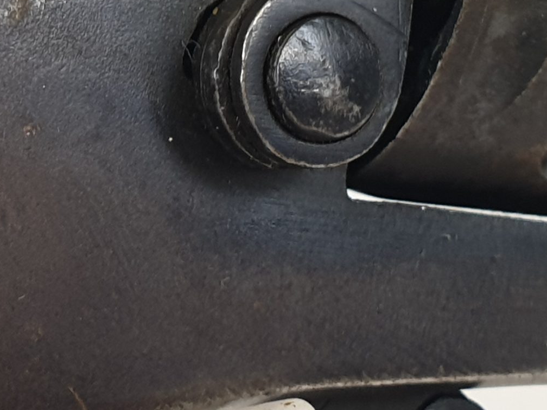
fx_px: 1043
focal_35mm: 66
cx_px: -15
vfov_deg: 21.9
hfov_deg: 27.5
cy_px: 72
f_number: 2.4
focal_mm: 4.3
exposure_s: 1/50
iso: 80
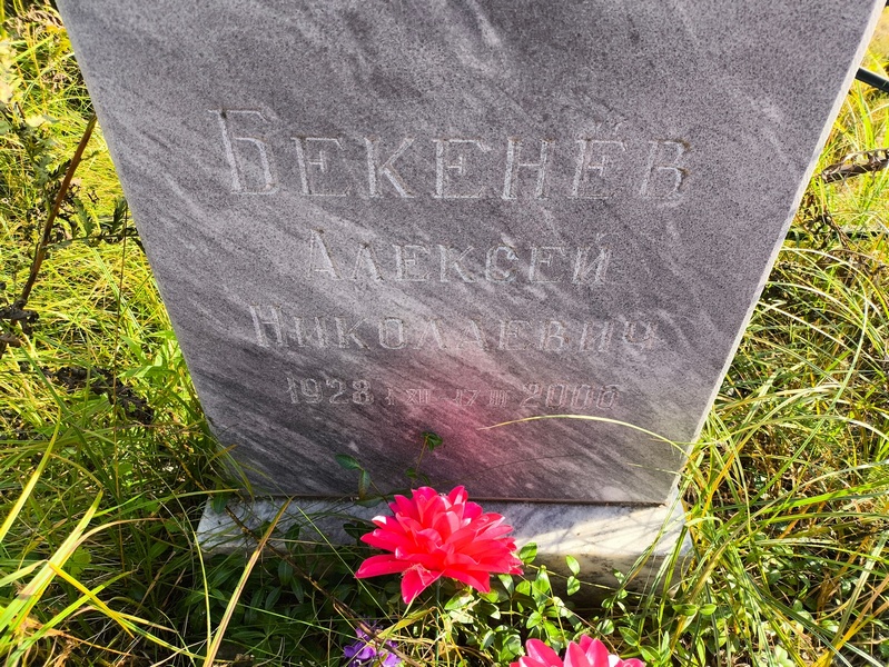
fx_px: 642
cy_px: 334
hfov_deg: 69.4
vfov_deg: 54.9
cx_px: 444
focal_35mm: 25
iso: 50
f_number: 1.7
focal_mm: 4.71
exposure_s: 1/326
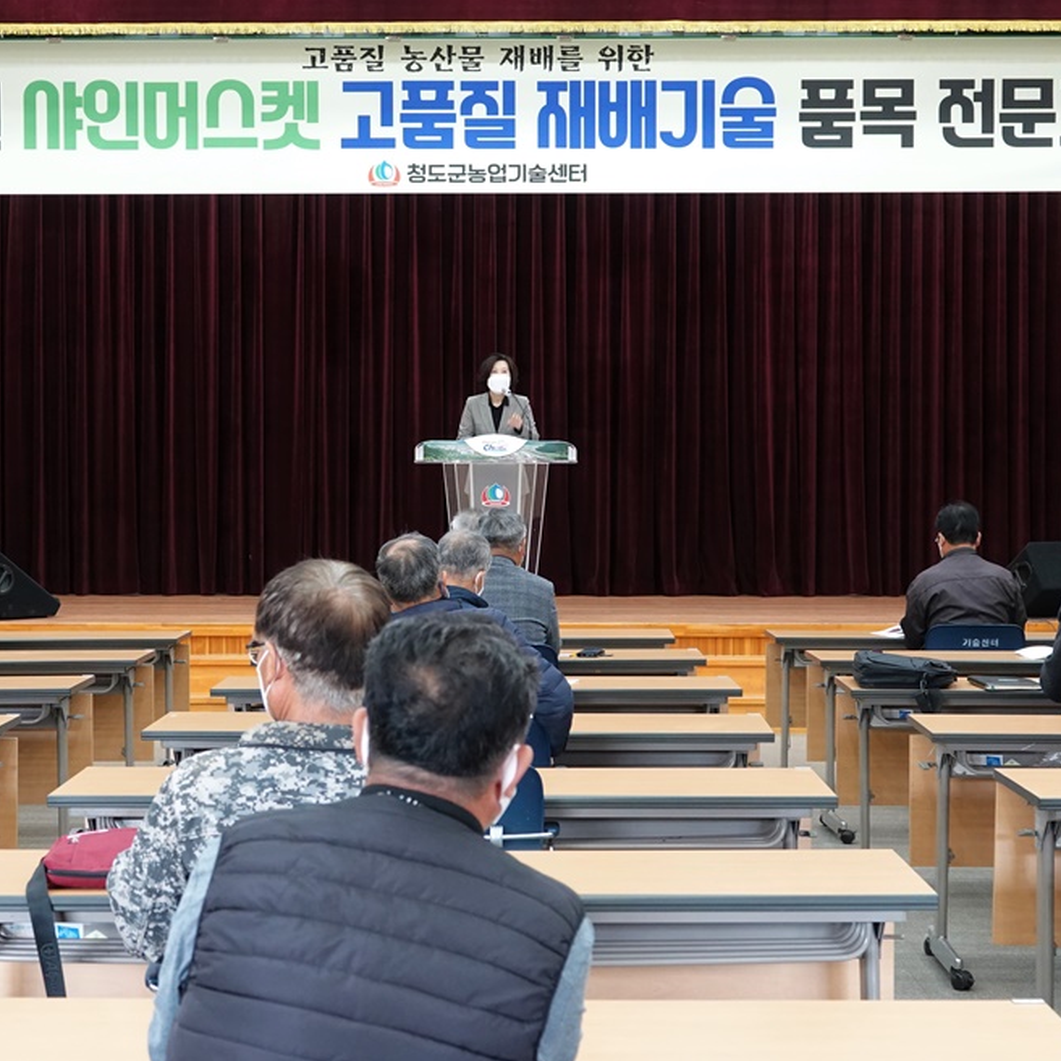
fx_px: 2427
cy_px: 533
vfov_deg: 24.7
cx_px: 466
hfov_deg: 24.6
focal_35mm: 70
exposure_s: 1/60
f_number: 3.2
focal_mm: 19.68
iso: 1000
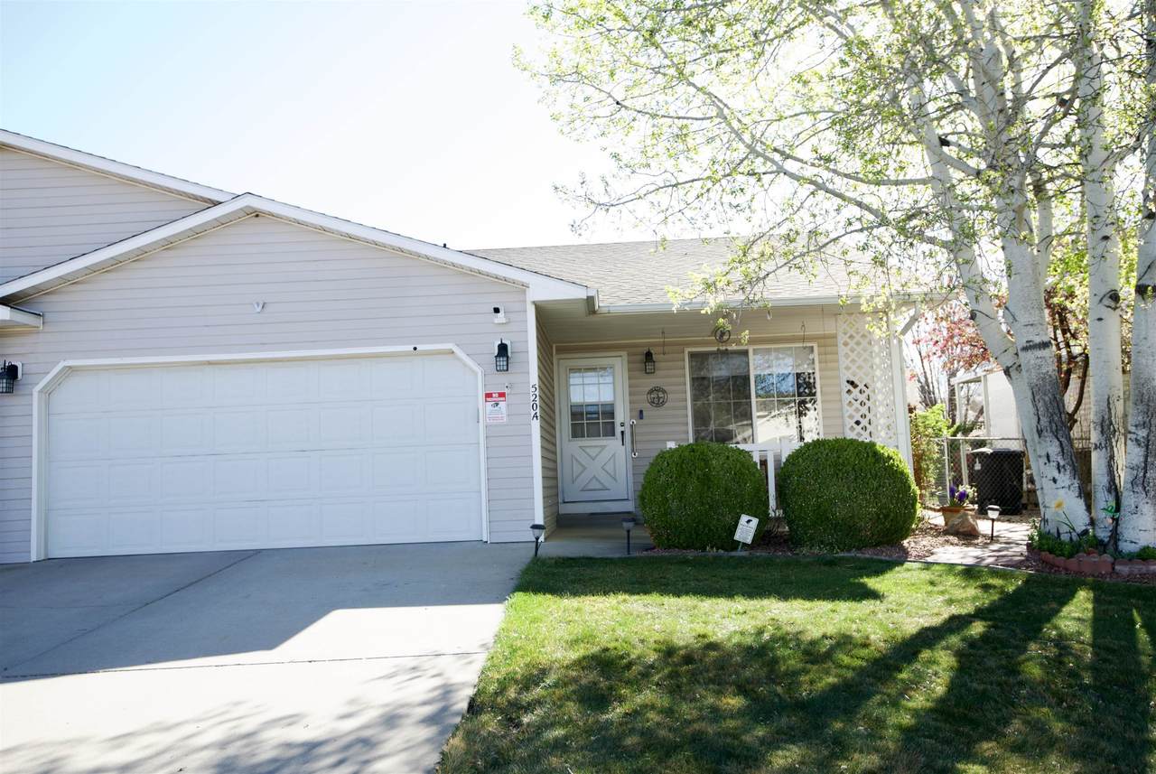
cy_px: 387
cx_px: 578
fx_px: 997
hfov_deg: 60.2
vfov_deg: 42.4
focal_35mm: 31
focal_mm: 31
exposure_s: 1/250
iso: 250
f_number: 5
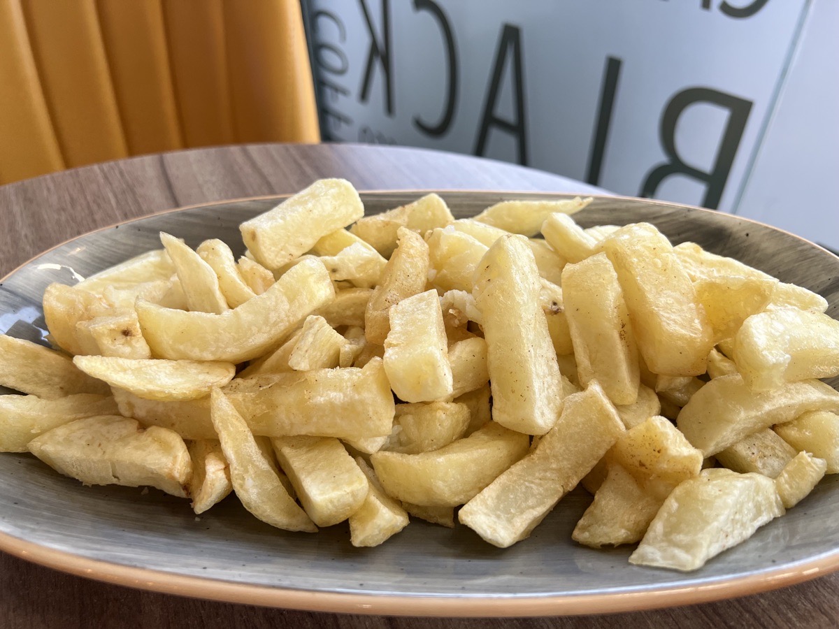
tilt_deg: -41.3
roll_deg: +1.6
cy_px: 314
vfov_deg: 53.1
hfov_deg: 67.3
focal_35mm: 26
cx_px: 420
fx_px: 630
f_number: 1.5
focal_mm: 5.7
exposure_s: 1/100
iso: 64
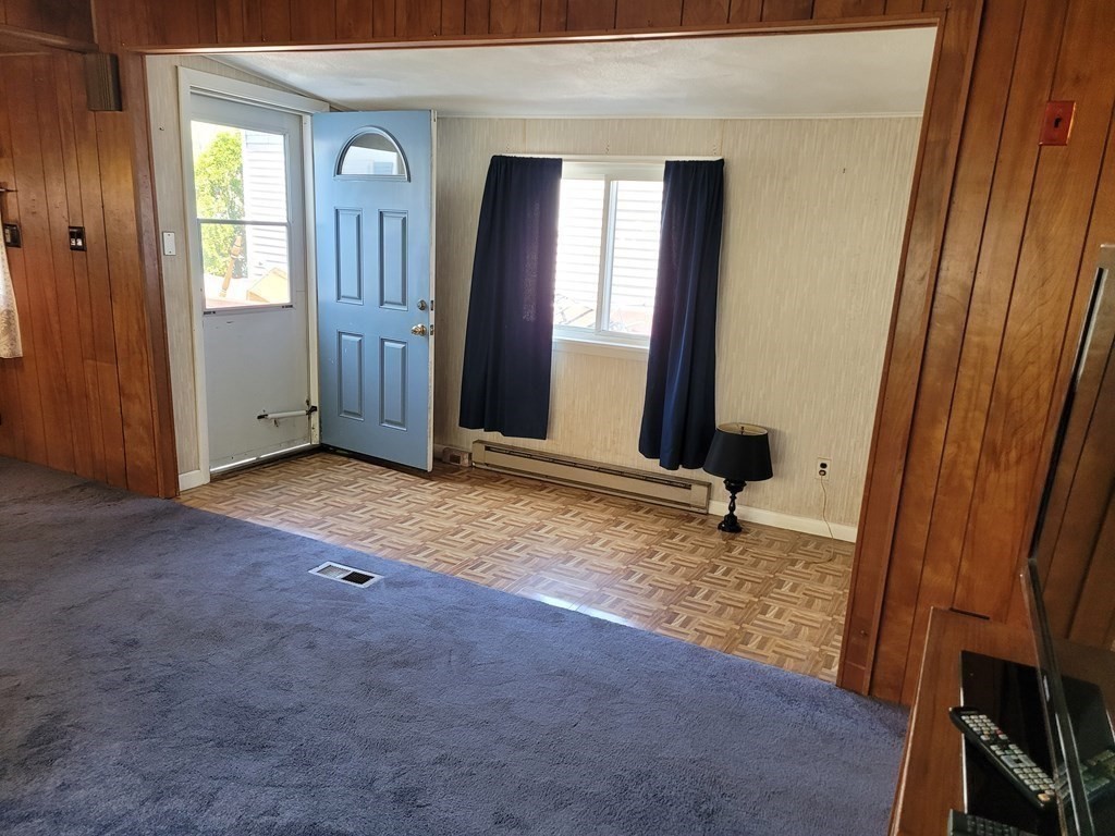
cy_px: 418
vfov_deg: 53.1
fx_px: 837
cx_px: 558
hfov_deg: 67.3
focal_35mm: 26
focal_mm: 5.4
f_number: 1.8
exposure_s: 1/120
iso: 250
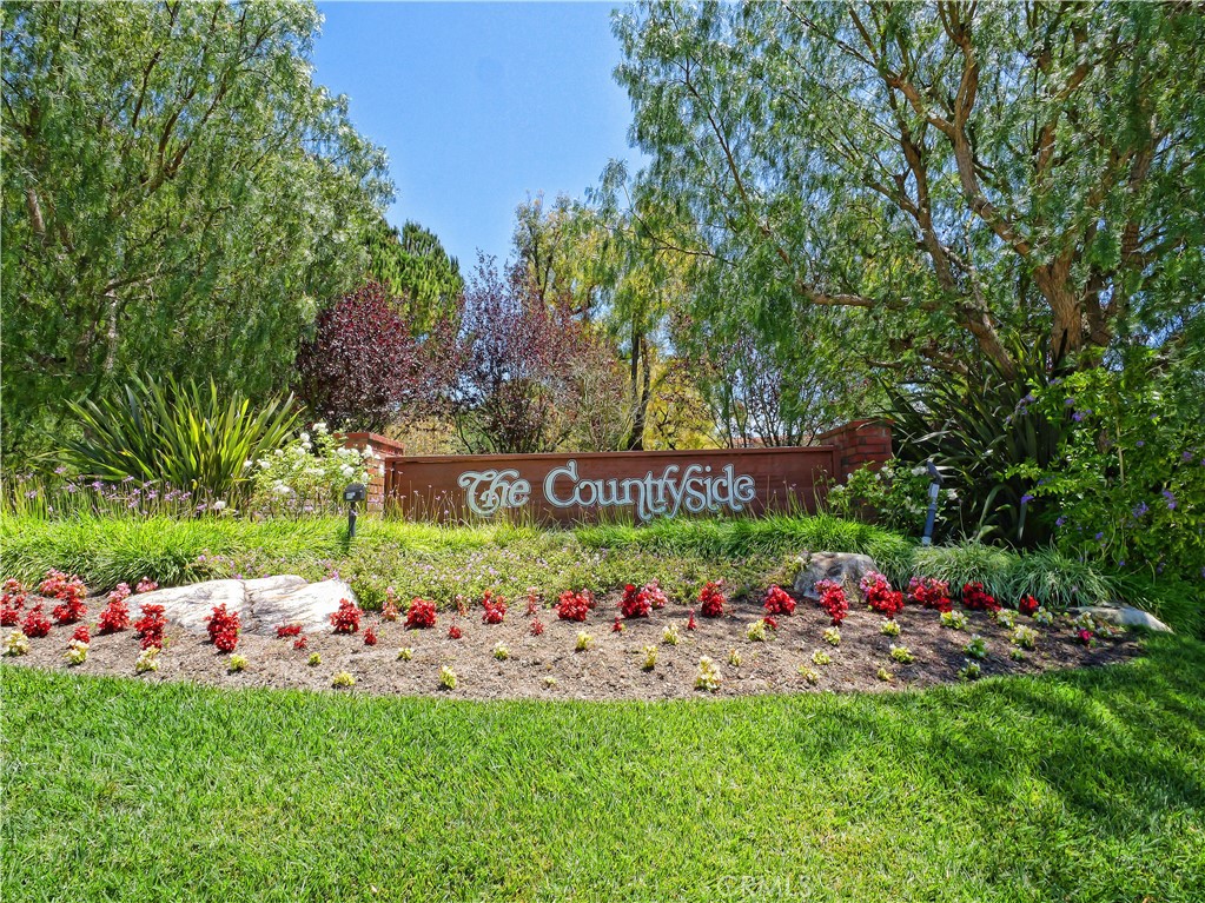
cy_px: 452
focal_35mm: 18
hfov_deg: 87.8
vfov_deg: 71.6
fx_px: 627
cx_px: 602
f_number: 14
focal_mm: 9
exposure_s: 1/100
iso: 250
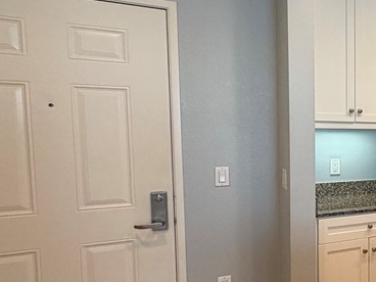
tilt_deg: -4.6
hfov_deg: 32.7
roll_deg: -1.5
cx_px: 510
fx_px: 424
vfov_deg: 36.8
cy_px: 154
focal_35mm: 39
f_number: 2.2
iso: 200
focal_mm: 2.22
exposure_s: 1/60
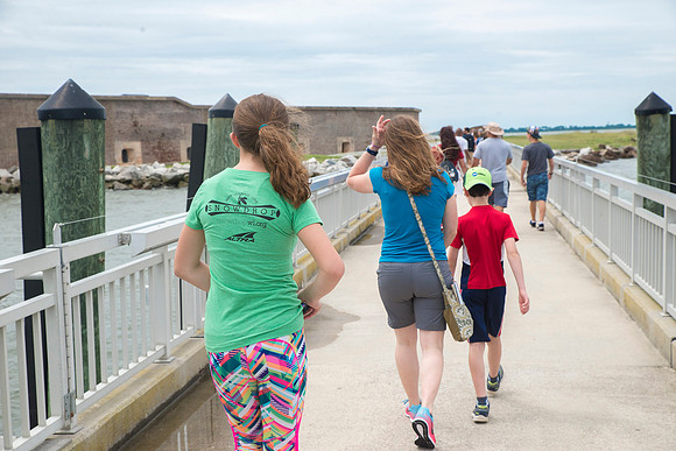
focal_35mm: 56
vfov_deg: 24.2
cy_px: 226
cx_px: 338
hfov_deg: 35.6
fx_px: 1052
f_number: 10
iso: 800
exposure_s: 1/1250
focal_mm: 56
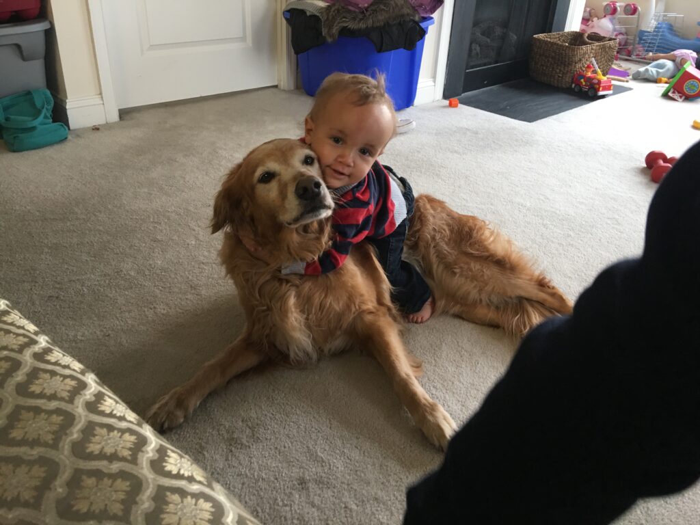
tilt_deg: -31.1
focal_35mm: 29
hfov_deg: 61.7
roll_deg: -3.5
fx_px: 586
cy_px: 262
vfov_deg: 48.2
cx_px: 350
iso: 50
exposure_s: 1/15
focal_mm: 4.15
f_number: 2.2
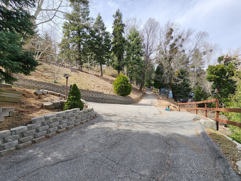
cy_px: 99
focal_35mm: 15
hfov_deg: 98.1
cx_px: 117
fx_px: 104
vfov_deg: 81.6
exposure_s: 1/1318
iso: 50
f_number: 2.2
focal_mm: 2.2
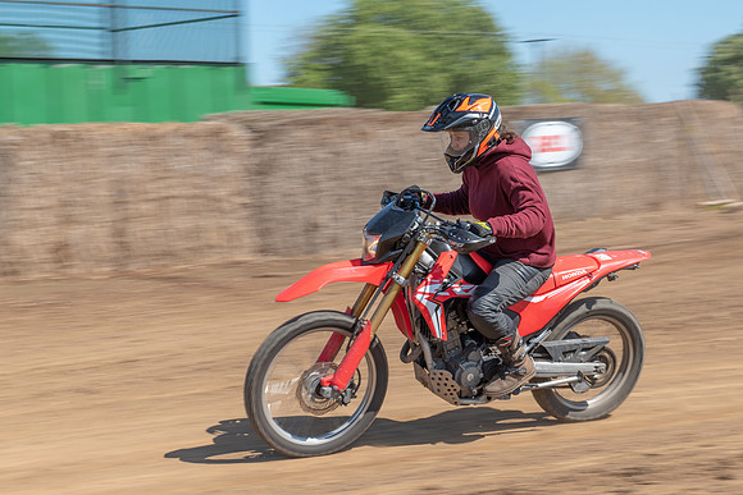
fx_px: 1765
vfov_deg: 16.0
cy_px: 297
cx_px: 449
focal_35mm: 86
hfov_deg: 23.7
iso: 100
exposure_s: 1/160
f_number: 8
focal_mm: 70
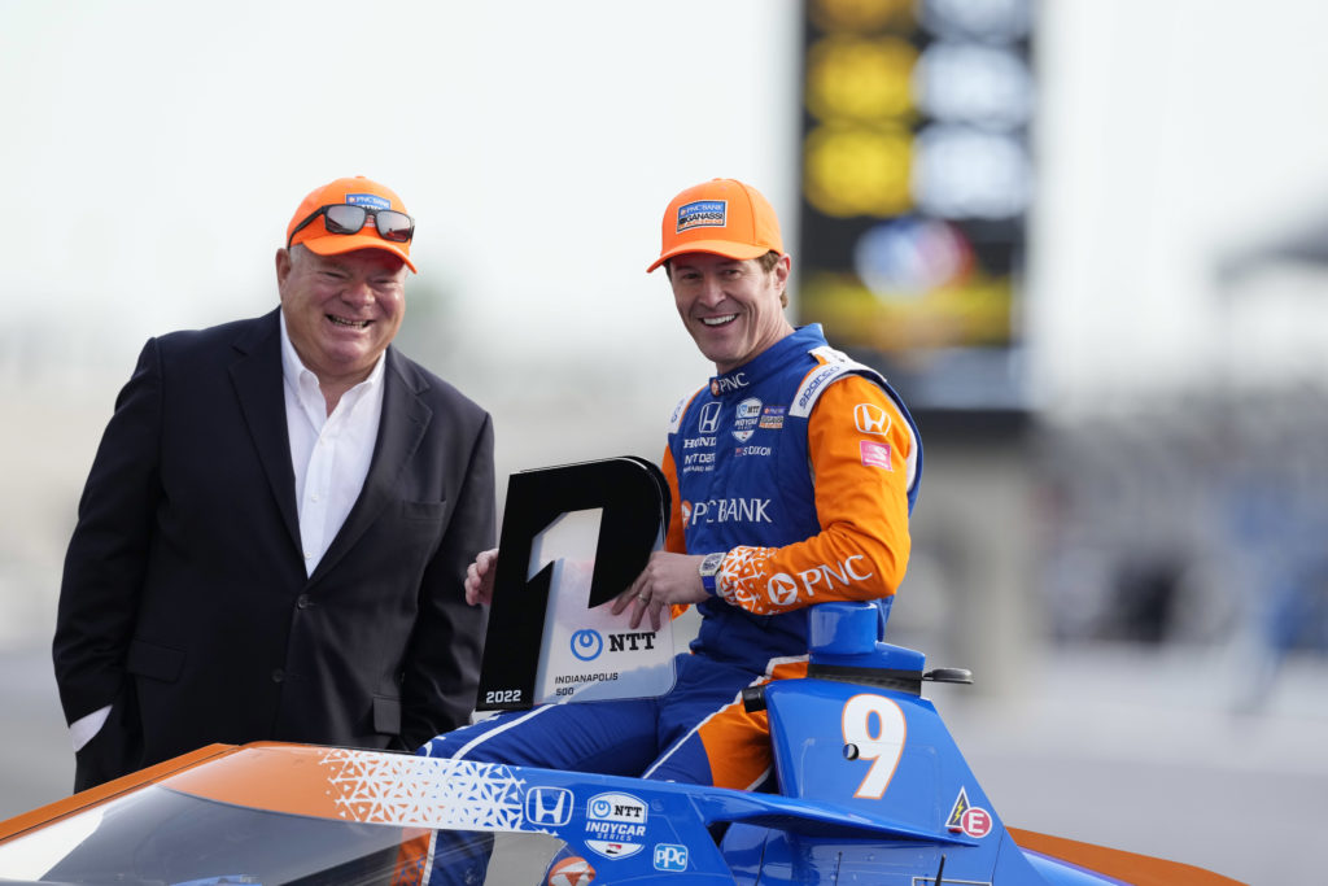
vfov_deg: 2.3
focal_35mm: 600
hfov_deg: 3.4
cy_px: 443
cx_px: 664
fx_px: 22135
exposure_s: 1/1000
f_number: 5
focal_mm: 600
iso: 800
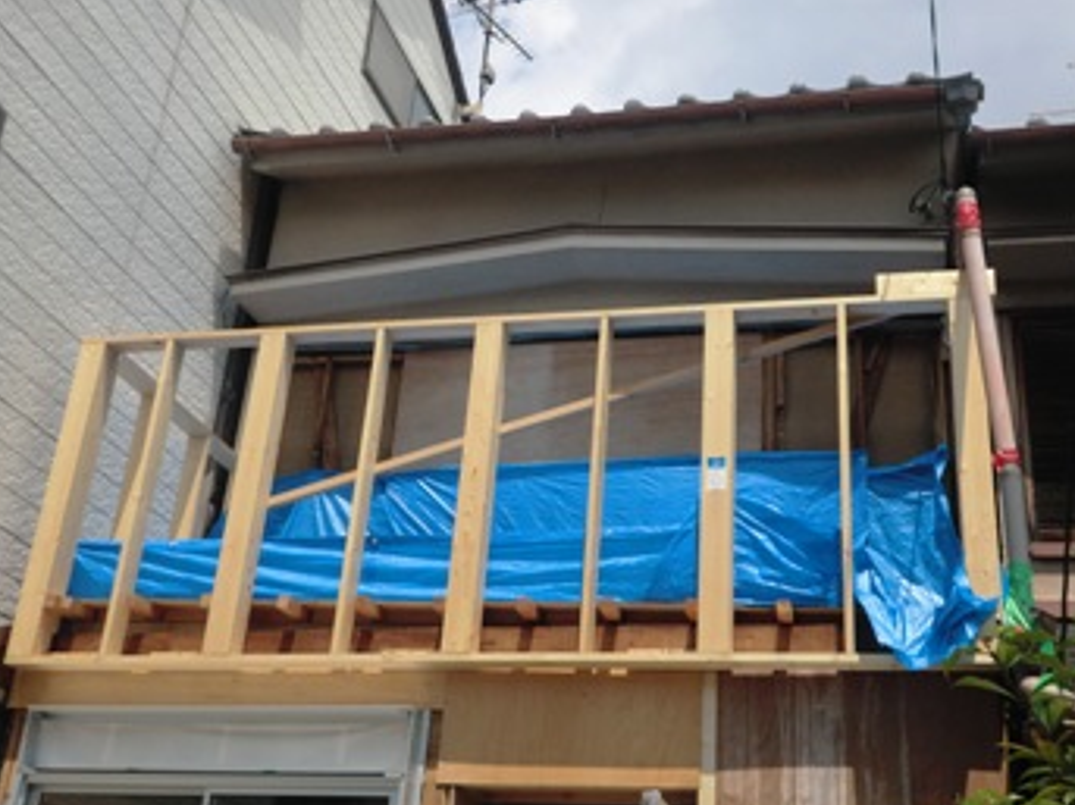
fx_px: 1459
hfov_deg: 40.4
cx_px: 583
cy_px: 313
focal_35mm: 47
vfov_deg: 30.8
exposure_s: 1/200
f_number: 8.7
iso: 50
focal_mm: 6.58
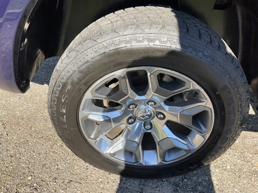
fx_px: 216
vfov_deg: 48.2
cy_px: 96
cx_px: 129
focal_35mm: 29
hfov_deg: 61.7
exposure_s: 1/491
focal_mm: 3
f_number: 1.8
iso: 25
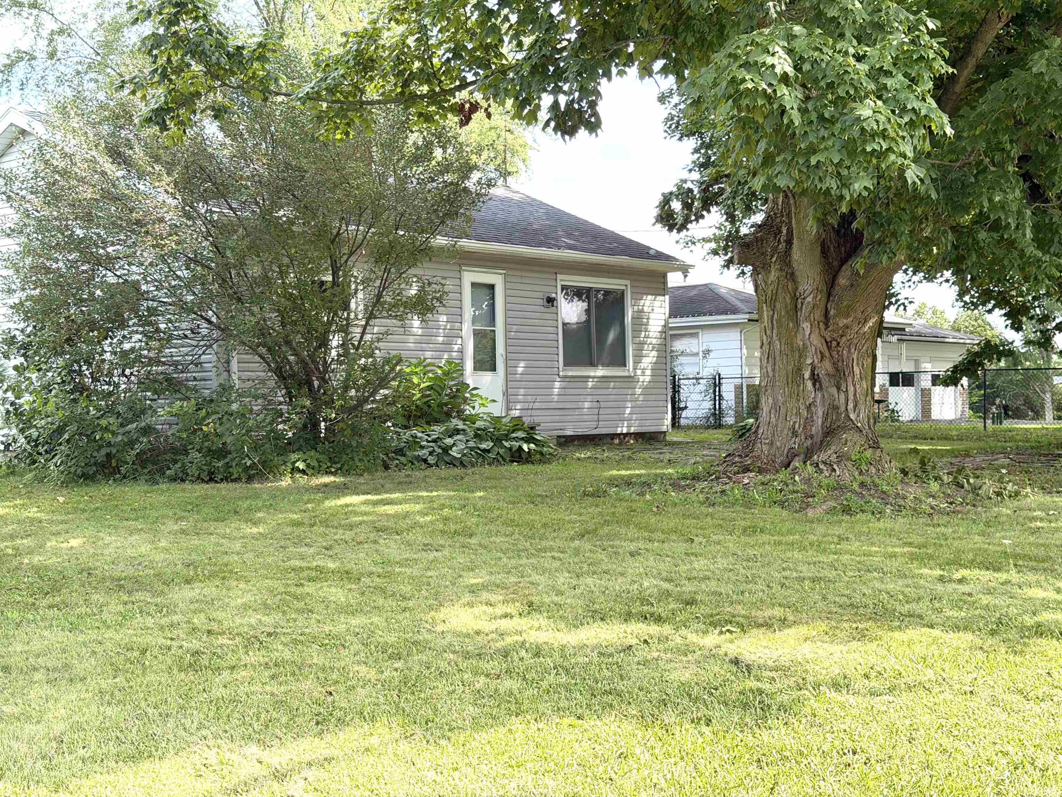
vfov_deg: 30.3
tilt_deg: -0.2
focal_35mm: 48
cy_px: 398
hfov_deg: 39.7
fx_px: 1473
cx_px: 531
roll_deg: +1.4
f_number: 1.78
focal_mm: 6.76
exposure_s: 1/928
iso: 100
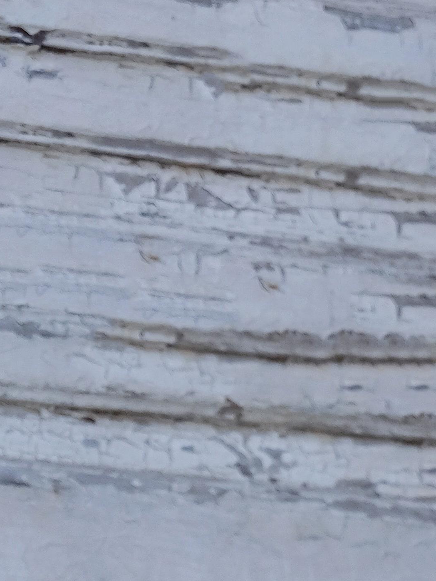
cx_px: 900
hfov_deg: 4.5
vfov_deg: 5.8
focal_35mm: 325
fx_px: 5457
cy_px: 1569
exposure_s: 1/210
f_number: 7.1
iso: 320
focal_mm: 70
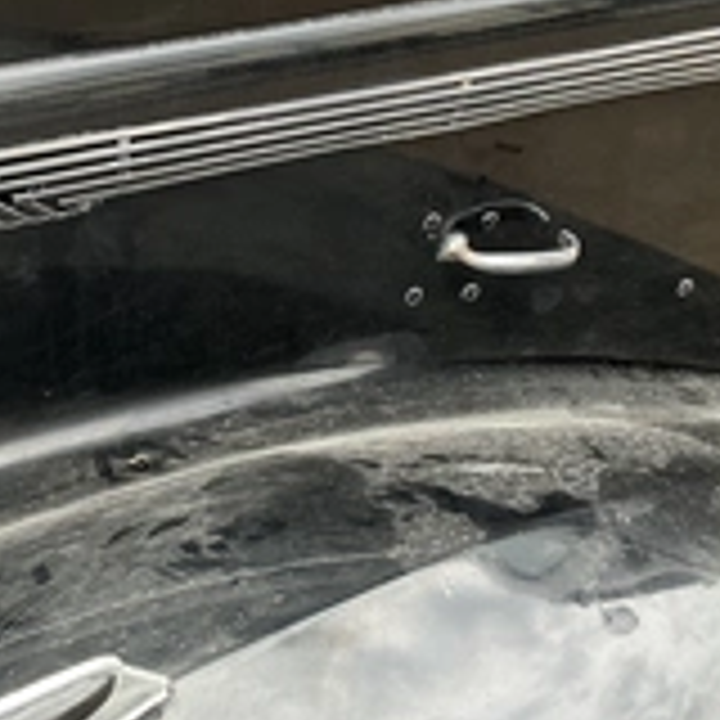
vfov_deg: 27.2
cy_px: 158
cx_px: 238
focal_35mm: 62
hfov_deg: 27.5
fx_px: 1459
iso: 40
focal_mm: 3
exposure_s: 1/122
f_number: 1.8
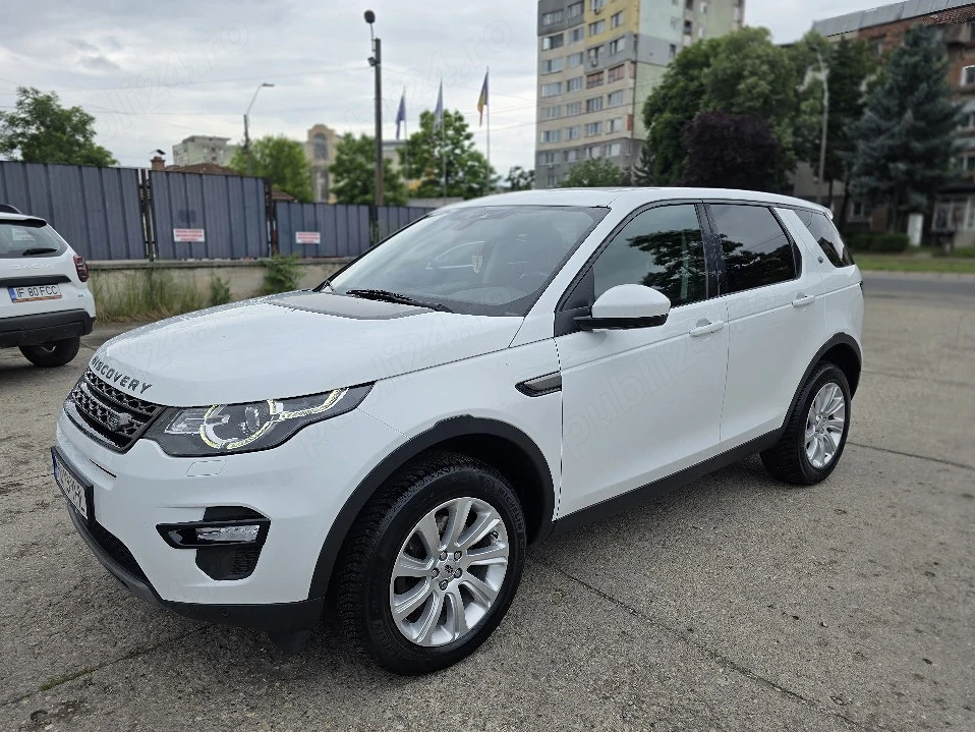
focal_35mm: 24
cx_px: 470
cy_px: 374
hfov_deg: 71.6
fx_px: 676
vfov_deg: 56.8
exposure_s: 1/3333
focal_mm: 6.3
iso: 80
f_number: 1.7
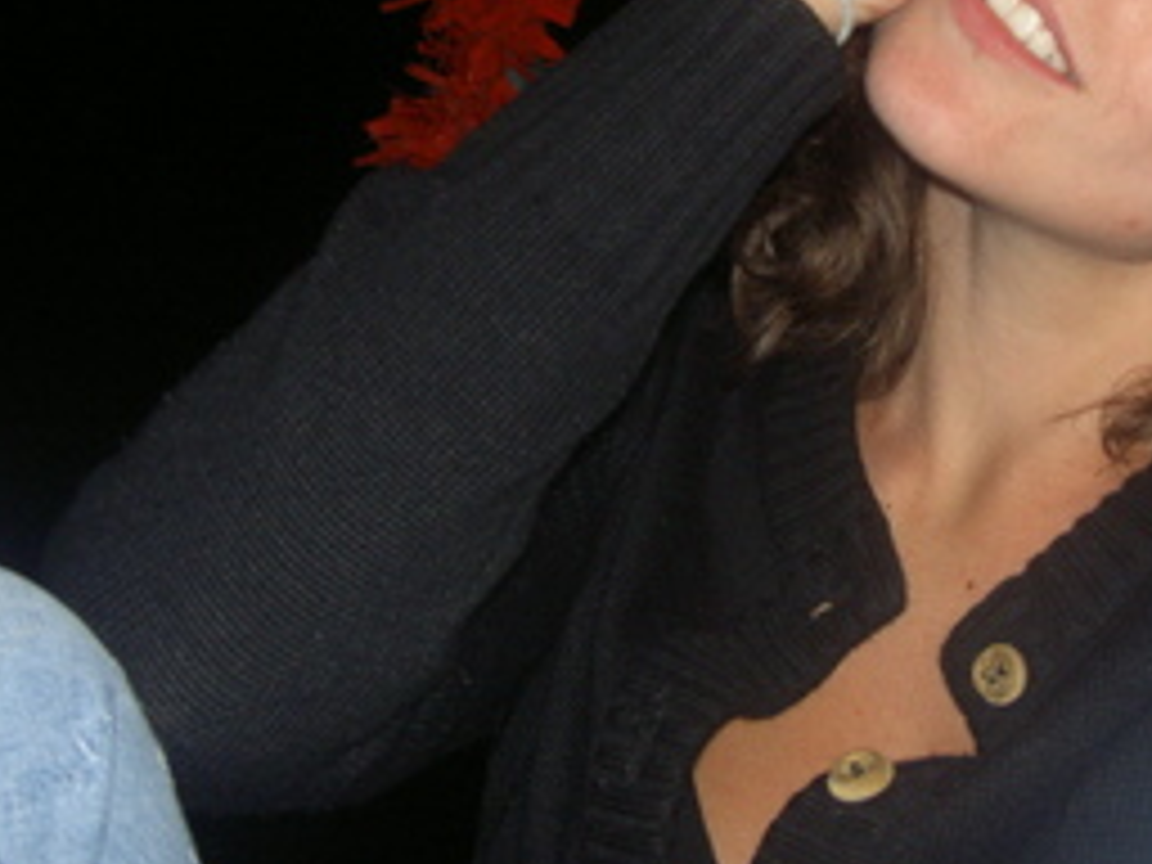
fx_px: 2030
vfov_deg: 24.0
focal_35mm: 61
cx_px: 698
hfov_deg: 31.6
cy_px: 346
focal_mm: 8
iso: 200
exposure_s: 1/60
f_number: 2.8
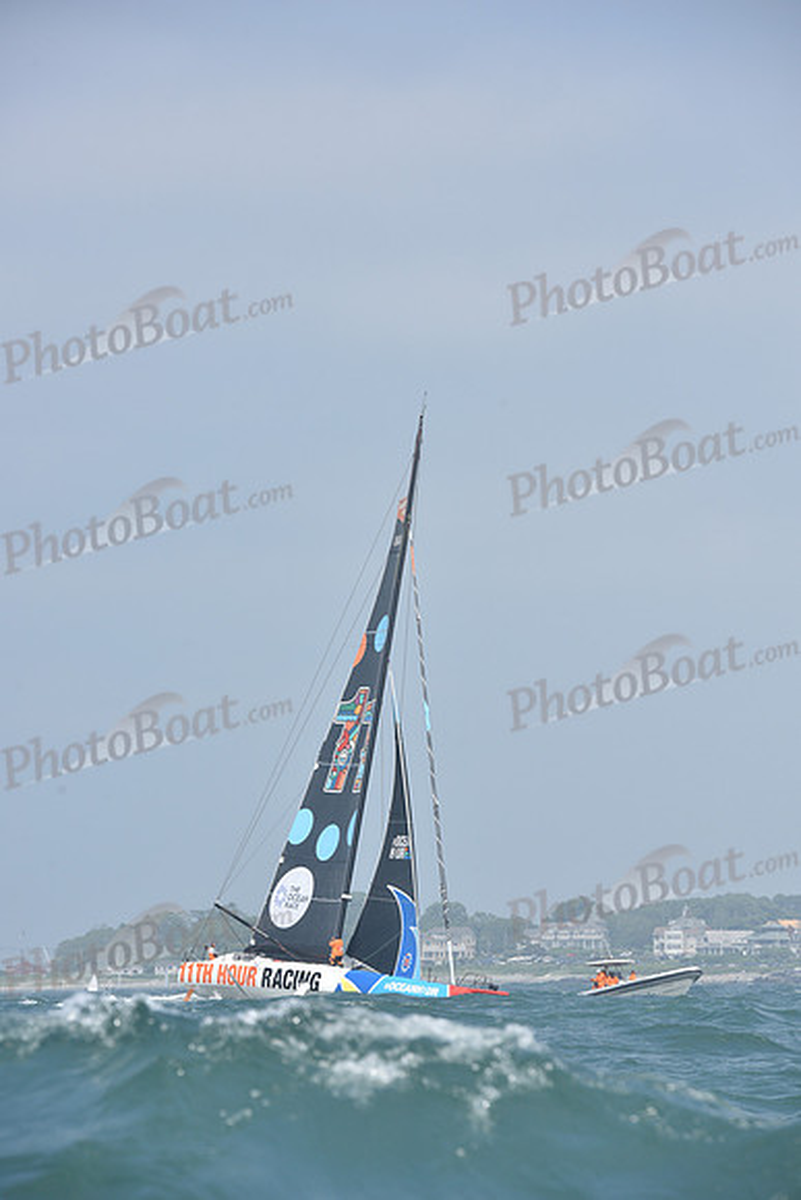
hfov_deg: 7.6
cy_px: 600
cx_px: 400
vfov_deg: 11.4
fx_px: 6003
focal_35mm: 180
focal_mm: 180
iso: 320
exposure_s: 1/1000
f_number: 9
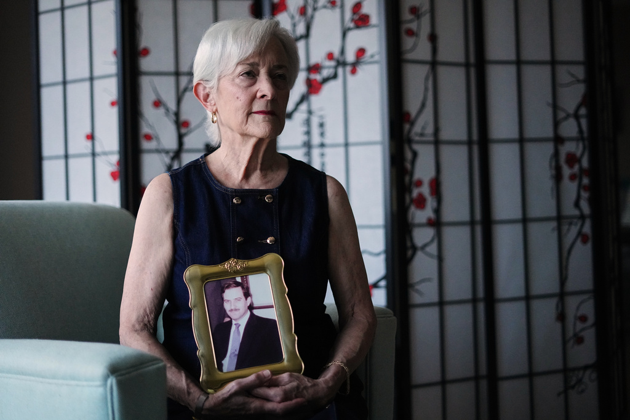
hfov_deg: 39.6
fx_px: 875
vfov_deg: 27.0
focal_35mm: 50
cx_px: 315
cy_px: 210
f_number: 1.8
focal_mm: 50
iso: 5000
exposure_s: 1/16000
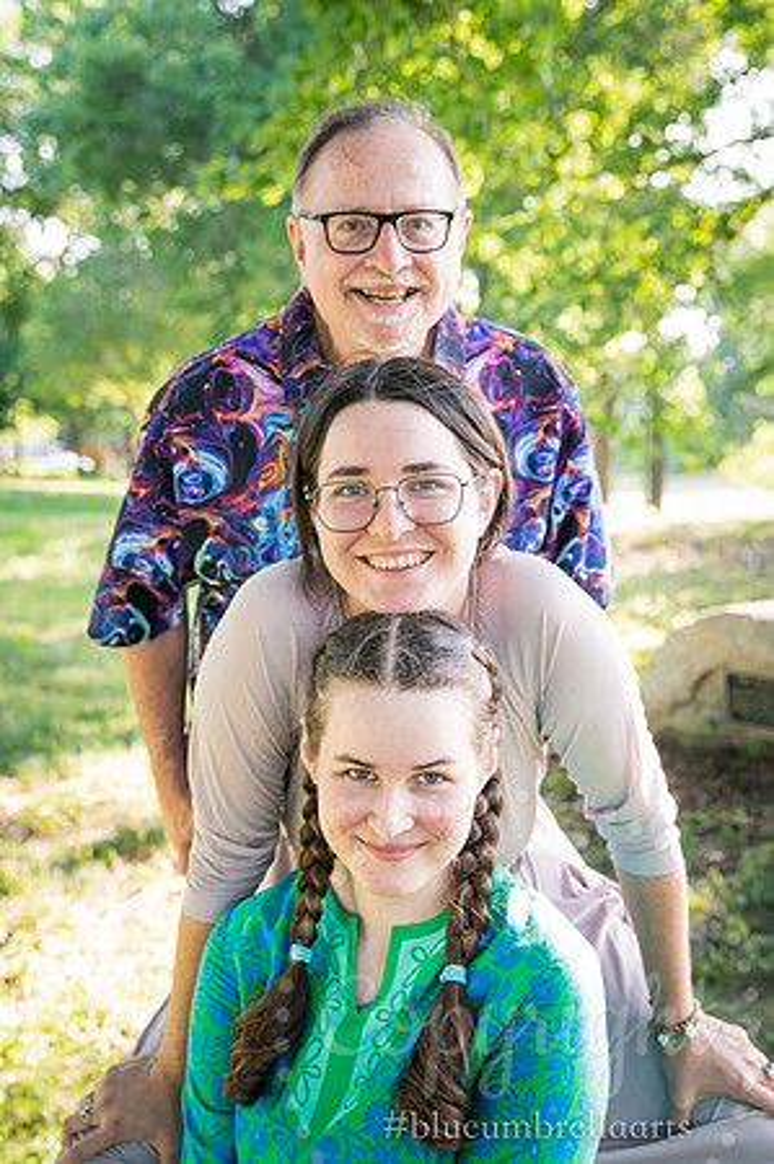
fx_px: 1487
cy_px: 582
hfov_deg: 29.2
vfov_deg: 42.8
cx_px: 387
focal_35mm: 46
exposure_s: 1/320
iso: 1000
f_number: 4
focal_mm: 46
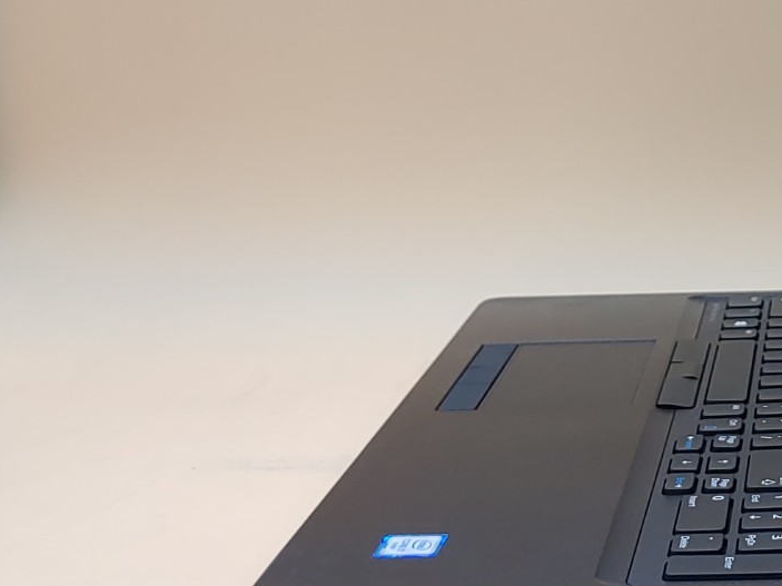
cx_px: 796
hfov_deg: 22.3
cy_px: 136
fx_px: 1897
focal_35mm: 84
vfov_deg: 17.4
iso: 50
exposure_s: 1/60
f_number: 1.8
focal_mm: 4.36
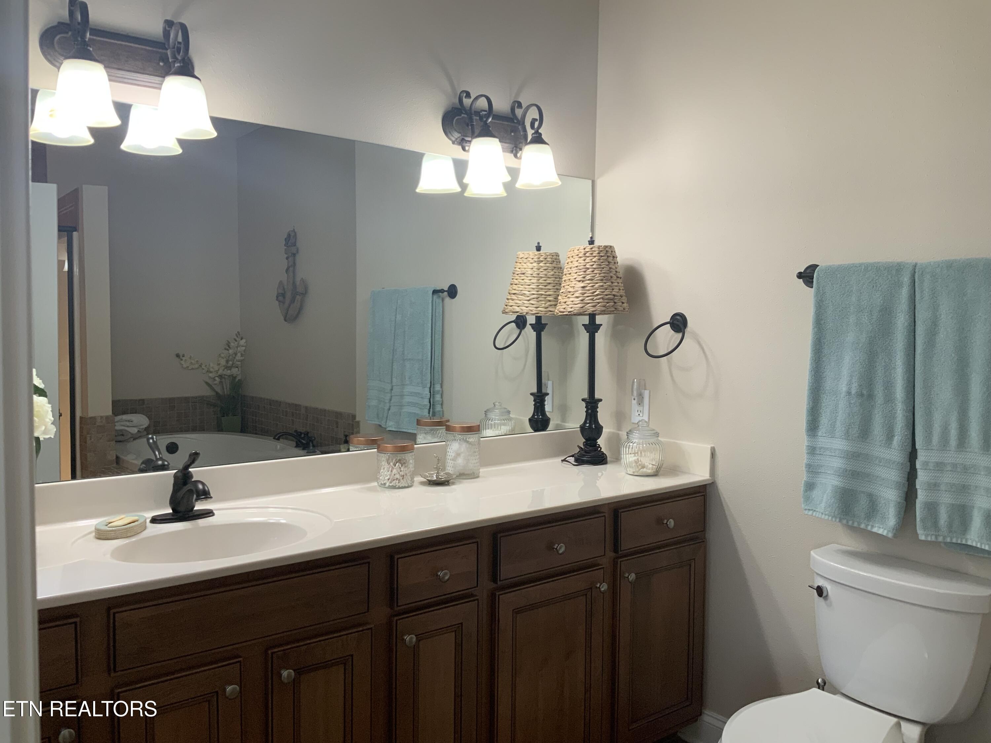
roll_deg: -0.4
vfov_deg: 48.2
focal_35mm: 29
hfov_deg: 61.7
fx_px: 830
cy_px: 372
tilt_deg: -2.5
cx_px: 496
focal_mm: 3
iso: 50
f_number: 1.8
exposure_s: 1/60
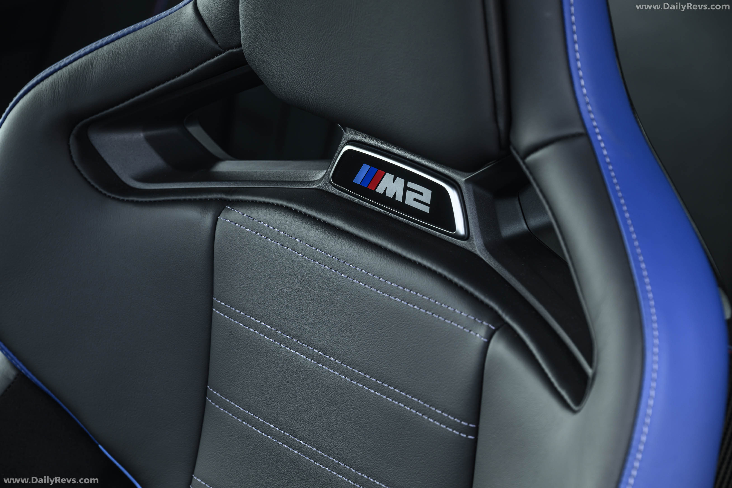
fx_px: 2236
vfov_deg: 12.5
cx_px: 366
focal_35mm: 110
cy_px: 244
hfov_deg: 18.6
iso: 125
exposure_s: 1/20
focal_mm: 110
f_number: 9
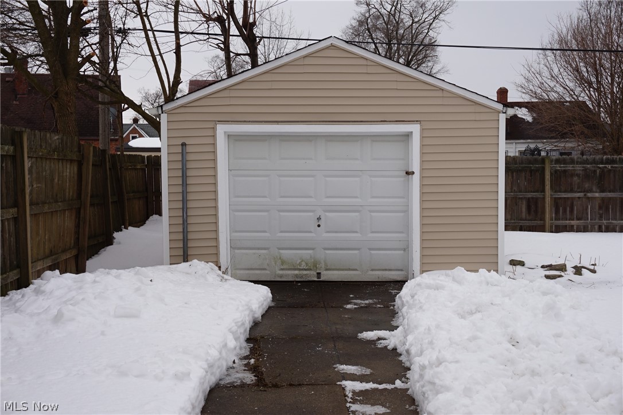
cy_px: 208
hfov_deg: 45.0
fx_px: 753
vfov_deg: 30.8
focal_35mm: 44
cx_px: 312
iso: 100
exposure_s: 1/80
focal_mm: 29
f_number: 9
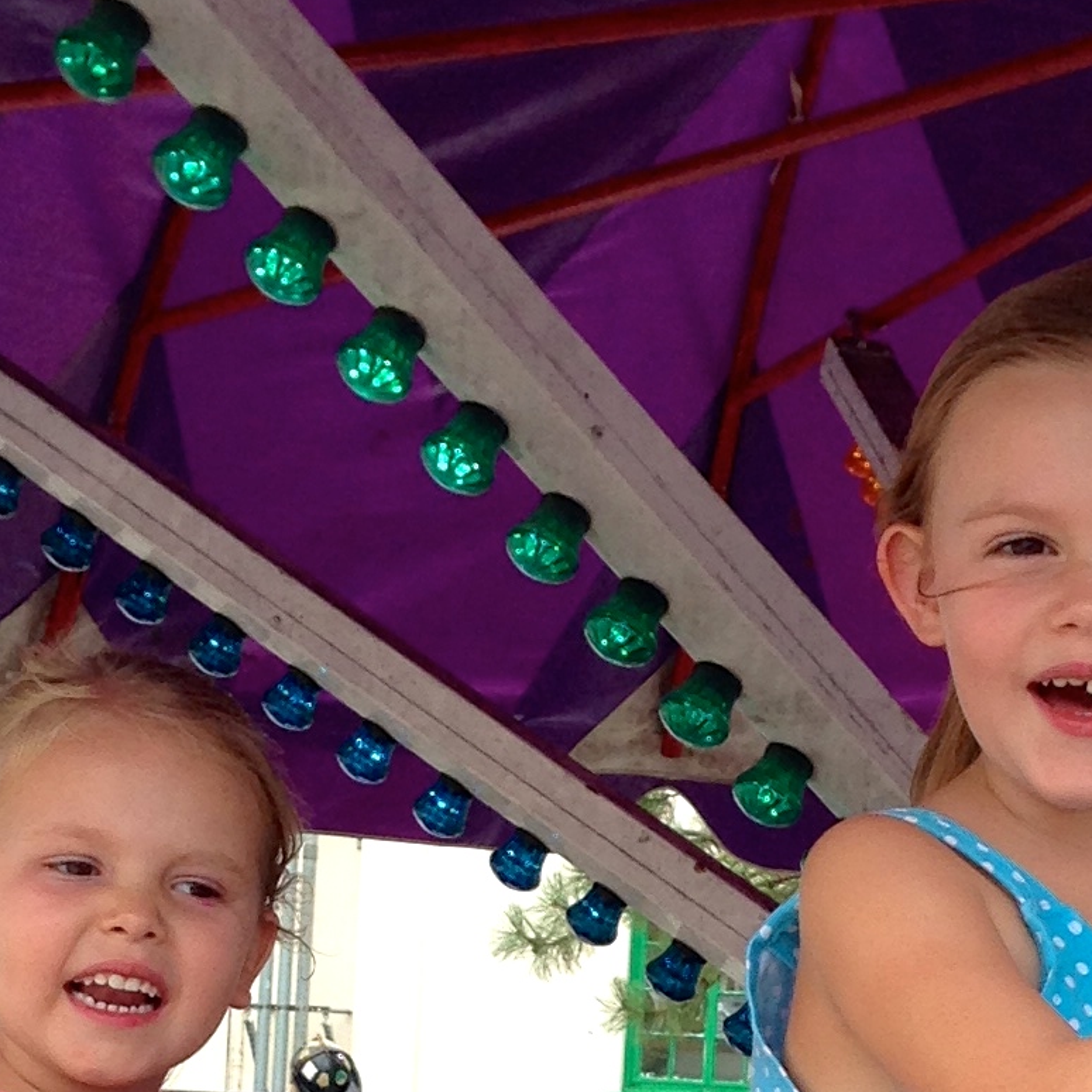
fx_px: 4390
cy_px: 1412
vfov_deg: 13.7
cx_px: 666
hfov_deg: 14.2
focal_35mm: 123
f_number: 2.4
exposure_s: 1/259
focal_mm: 4.13
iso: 50
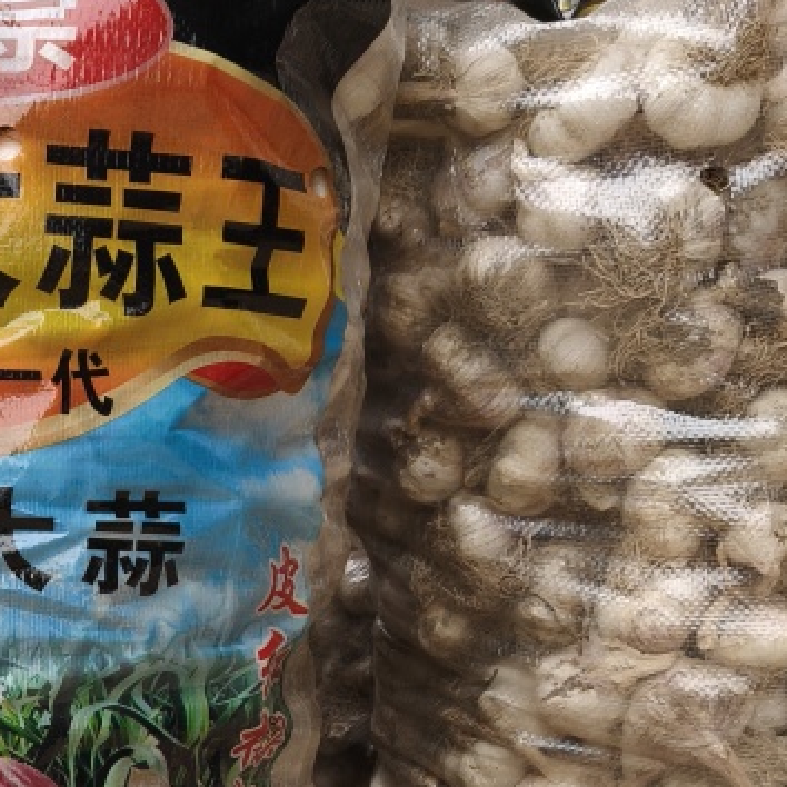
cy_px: 884
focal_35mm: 64
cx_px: -18
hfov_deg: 25.4
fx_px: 1646
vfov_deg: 24.9
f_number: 1.8
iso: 50
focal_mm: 5.59
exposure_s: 1/541
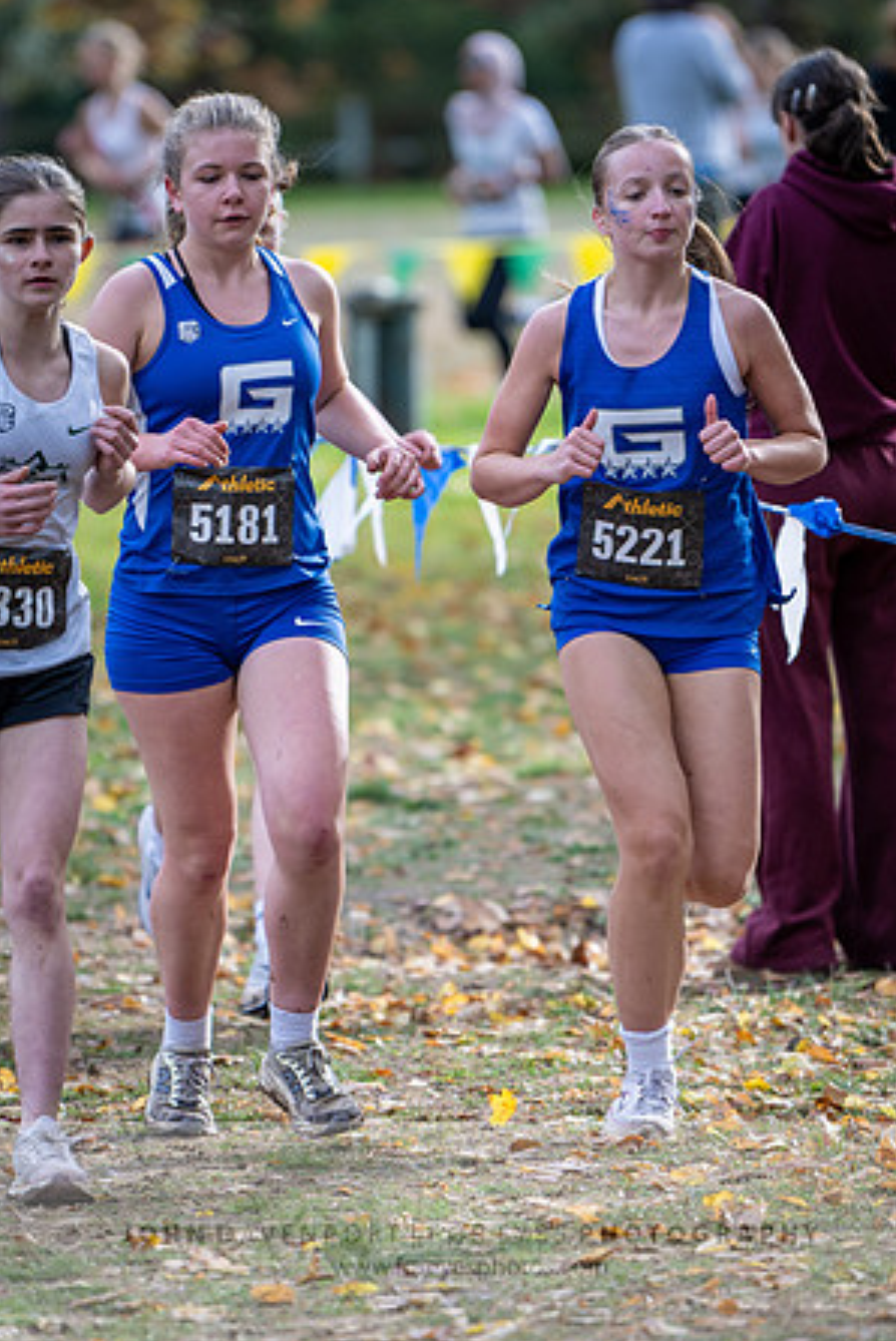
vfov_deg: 5.5
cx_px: 256
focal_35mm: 374
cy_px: 632
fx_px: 13940
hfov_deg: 3.7
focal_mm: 200
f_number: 2.8
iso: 220
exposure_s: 1/1000
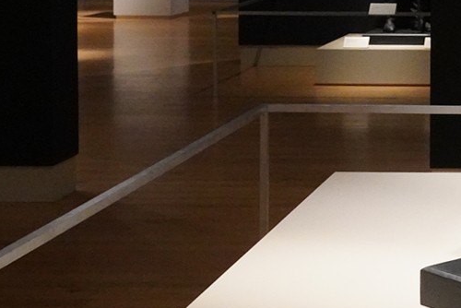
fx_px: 1435
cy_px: -53
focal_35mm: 112
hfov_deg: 16.5
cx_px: 713
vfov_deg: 12.0
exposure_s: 1/80
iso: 10000
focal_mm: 28
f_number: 9
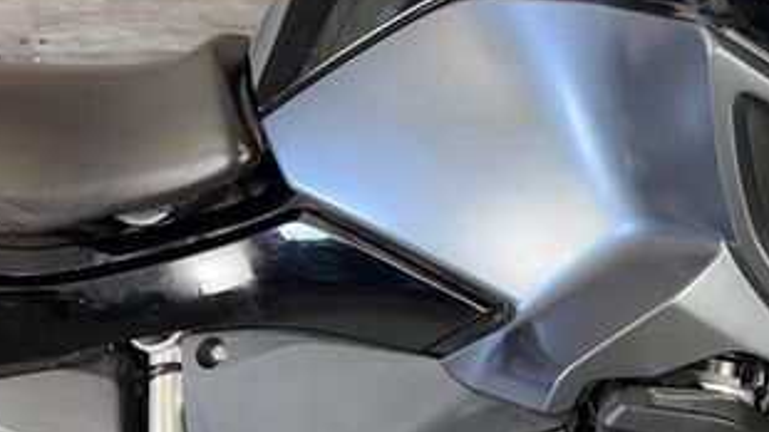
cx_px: 714
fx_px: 1101
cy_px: 204
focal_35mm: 54
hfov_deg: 35.8
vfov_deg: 22.2
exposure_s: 1/16
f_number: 1.78
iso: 64
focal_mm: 6.76
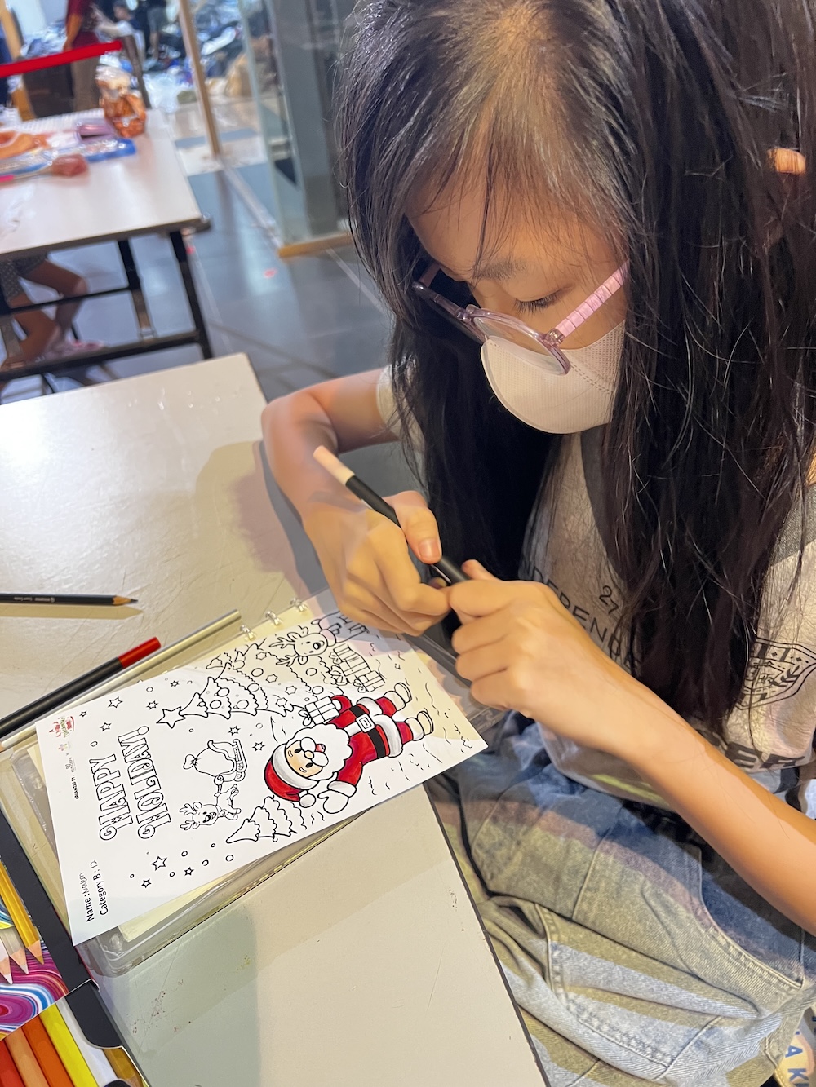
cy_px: 544
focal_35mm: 26
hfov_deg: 53.1
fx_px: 817
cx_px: 408
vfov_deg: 67.3
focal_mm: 5.7
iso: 250
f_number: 1.5
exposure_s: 1/50
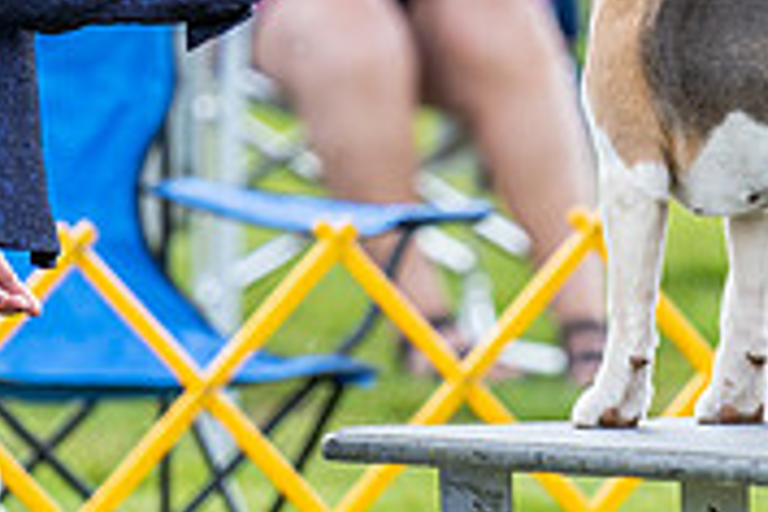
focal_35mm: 861
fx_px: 18367
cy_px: -260
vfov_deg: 1.6
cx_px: 627
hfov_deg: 2.4
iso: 400
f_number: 4
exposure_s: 1/640
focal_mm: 200
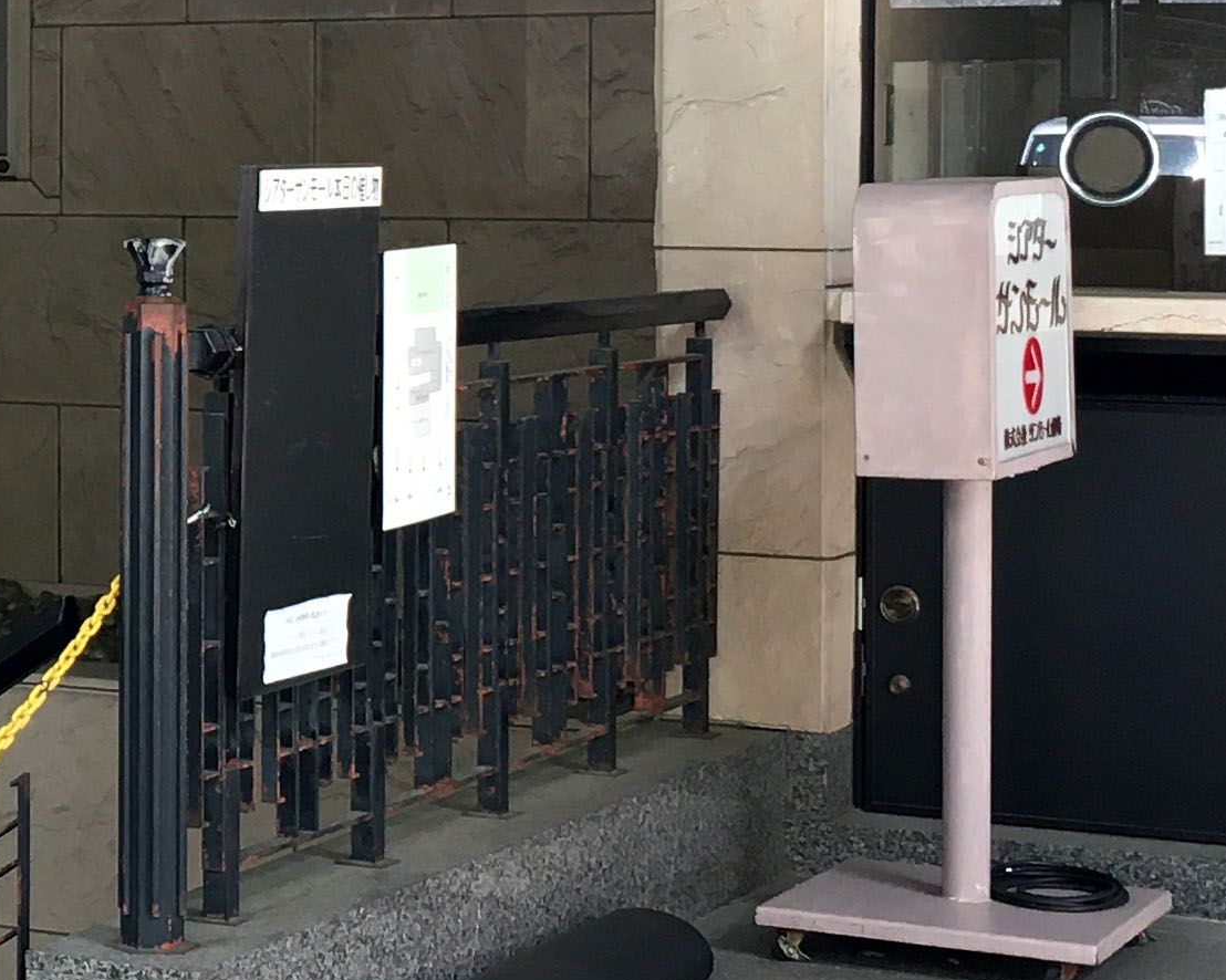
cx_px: -280
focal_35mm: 103
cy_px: 234
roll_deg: +0.0
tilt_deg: -0.5
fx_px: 3737
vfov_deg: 14.9
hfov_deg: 17.7
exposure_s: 1/40
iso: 25
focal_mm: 4.15
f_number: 2.2
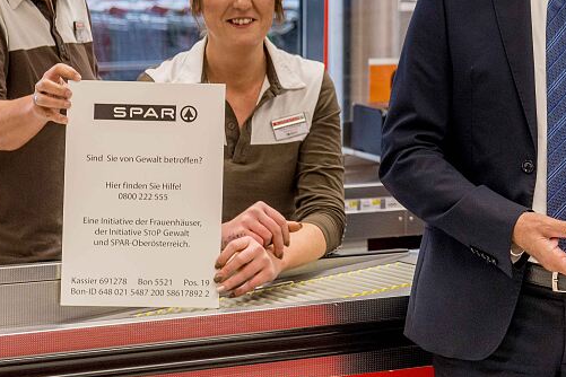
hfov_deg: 11.8
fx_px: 2720
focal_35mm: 173
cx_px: 502
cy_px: 6
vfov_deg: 7.9
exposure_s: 1/60
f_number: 4
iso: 400
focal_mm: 70
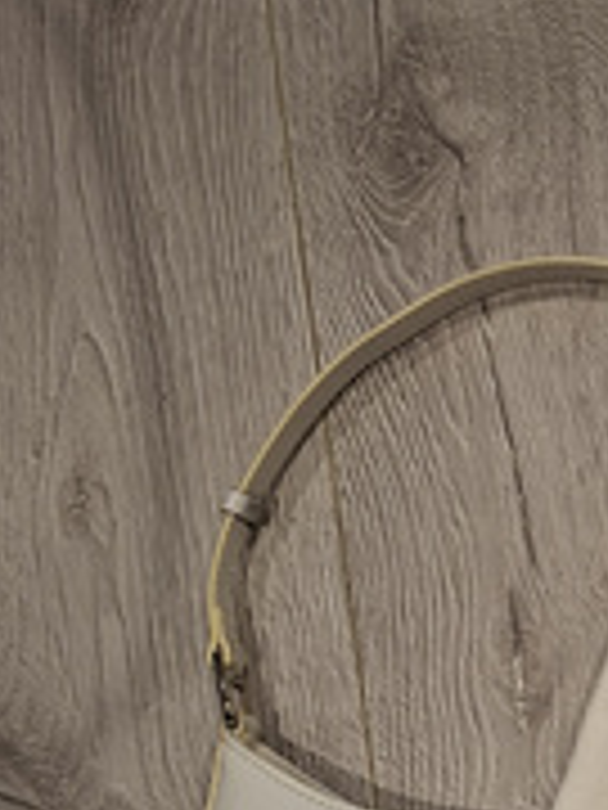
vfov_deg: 29.6
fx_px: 1499
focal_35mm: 64
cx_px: 768
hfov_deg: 21.0
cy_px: 648
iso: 250
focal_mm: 5.54
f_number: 1.8
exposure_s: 1/33
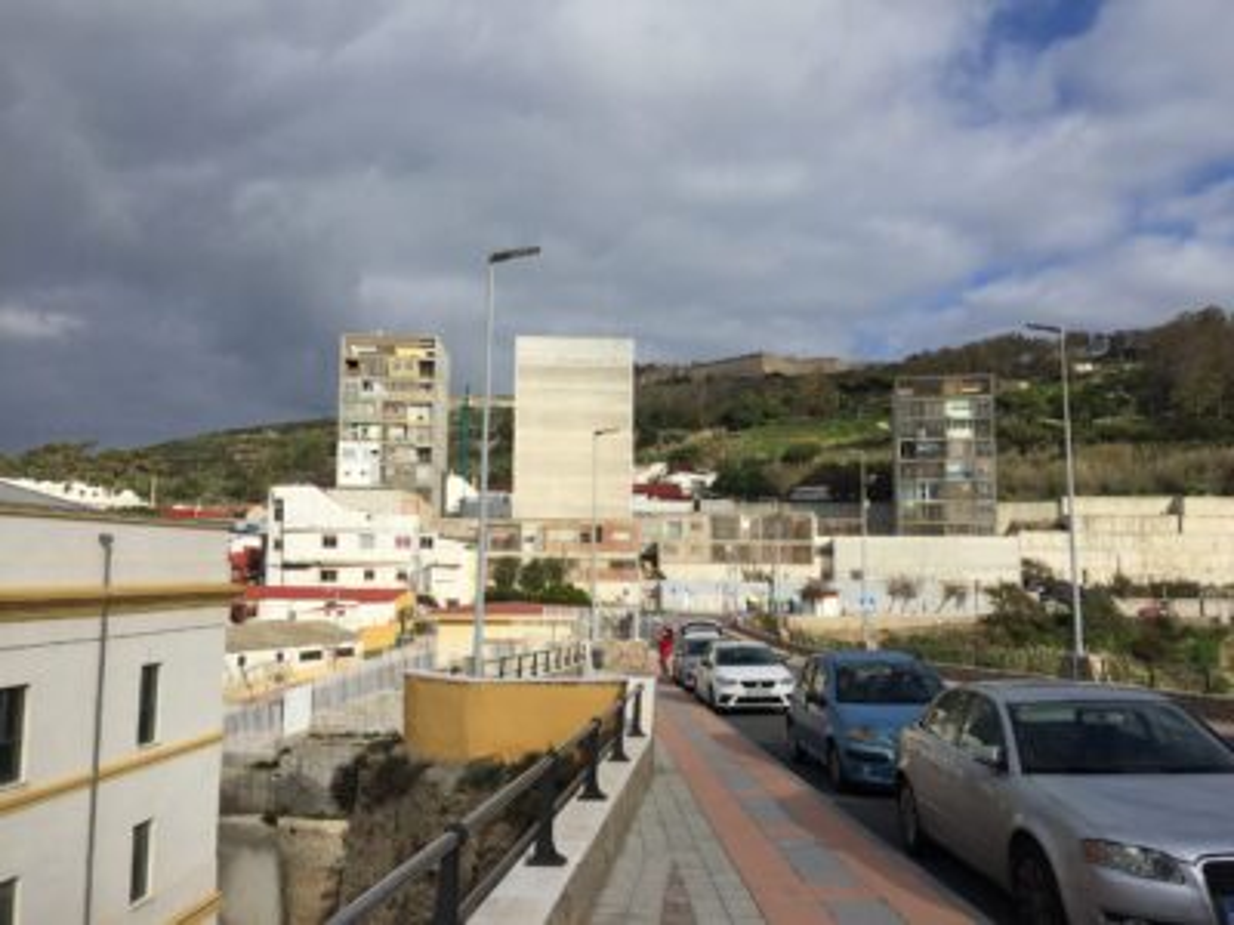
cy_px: 462
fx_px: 1034
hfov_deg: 61.7
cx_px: 617
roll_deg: -1.3
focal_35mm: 29
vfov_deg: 48.2
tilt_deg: +5.1
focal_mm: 4.15
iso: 32
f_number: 2.2
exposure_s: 1/3968
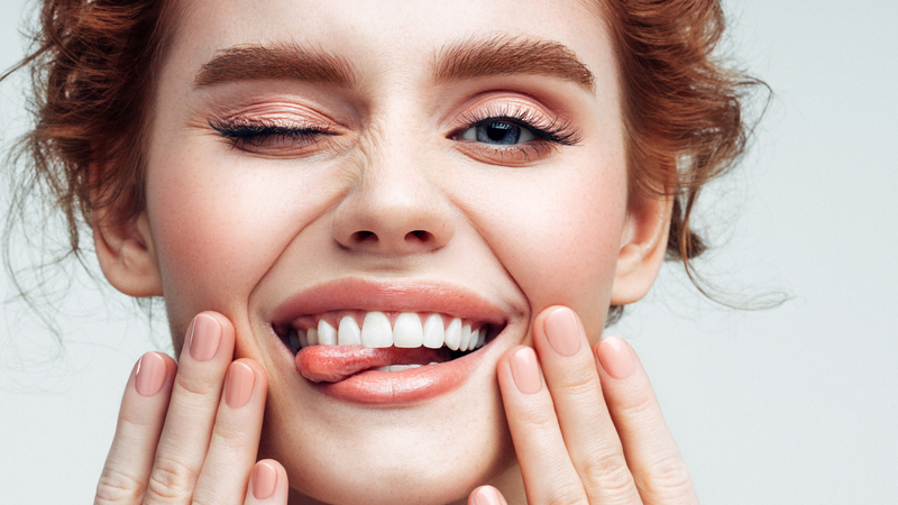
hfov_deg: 14.0
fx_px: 3643
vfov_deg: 7.9
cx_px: 343
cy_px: 431
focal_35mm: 153
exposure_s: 1/125
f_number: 18
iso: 100
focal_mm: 120
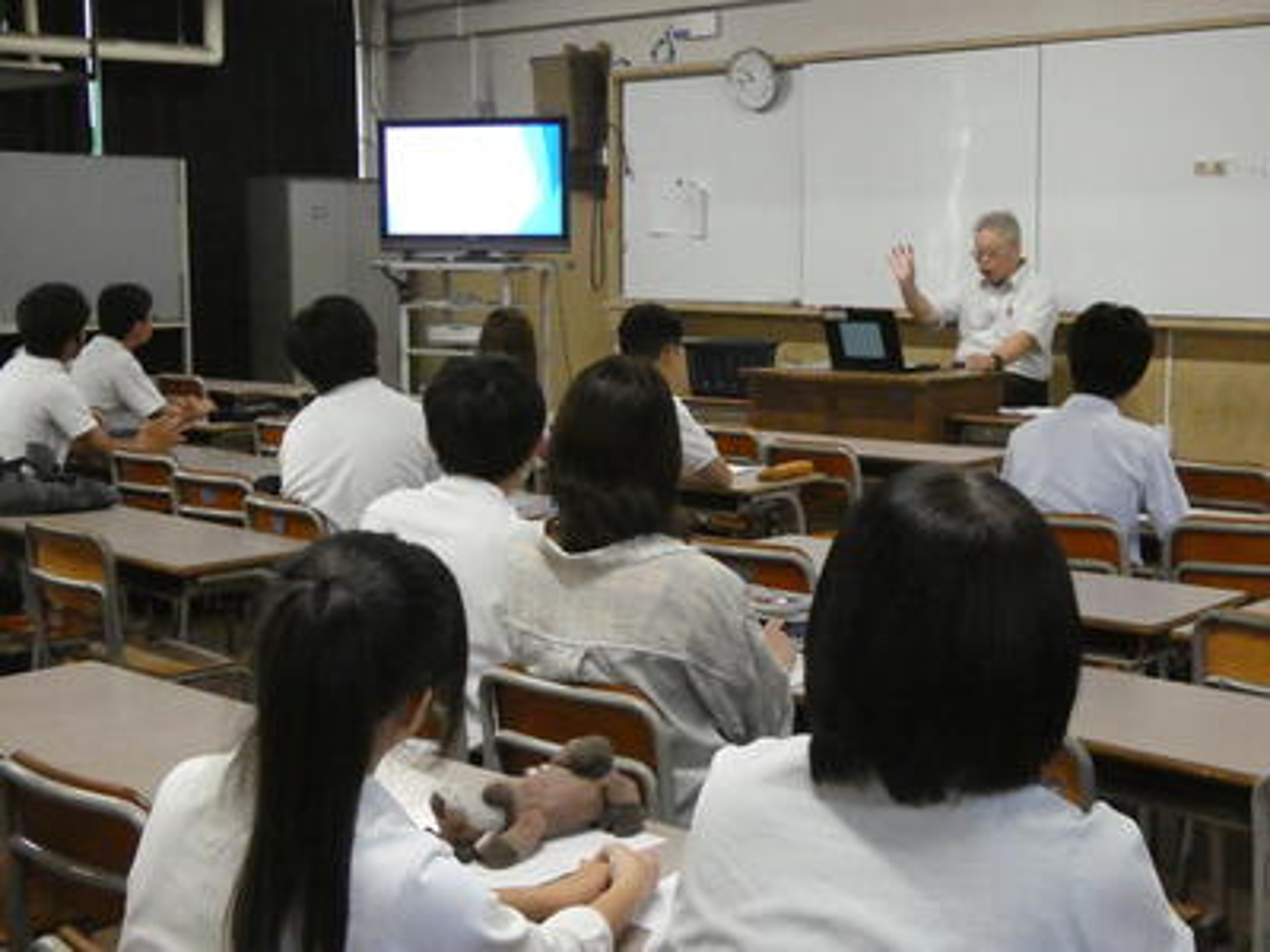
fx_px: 1834
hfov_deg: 38.2
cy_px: 476
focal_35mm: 50
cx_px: 635
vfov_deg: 29.1
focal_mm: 9
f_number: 3.9
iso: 3200
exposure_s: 1/320
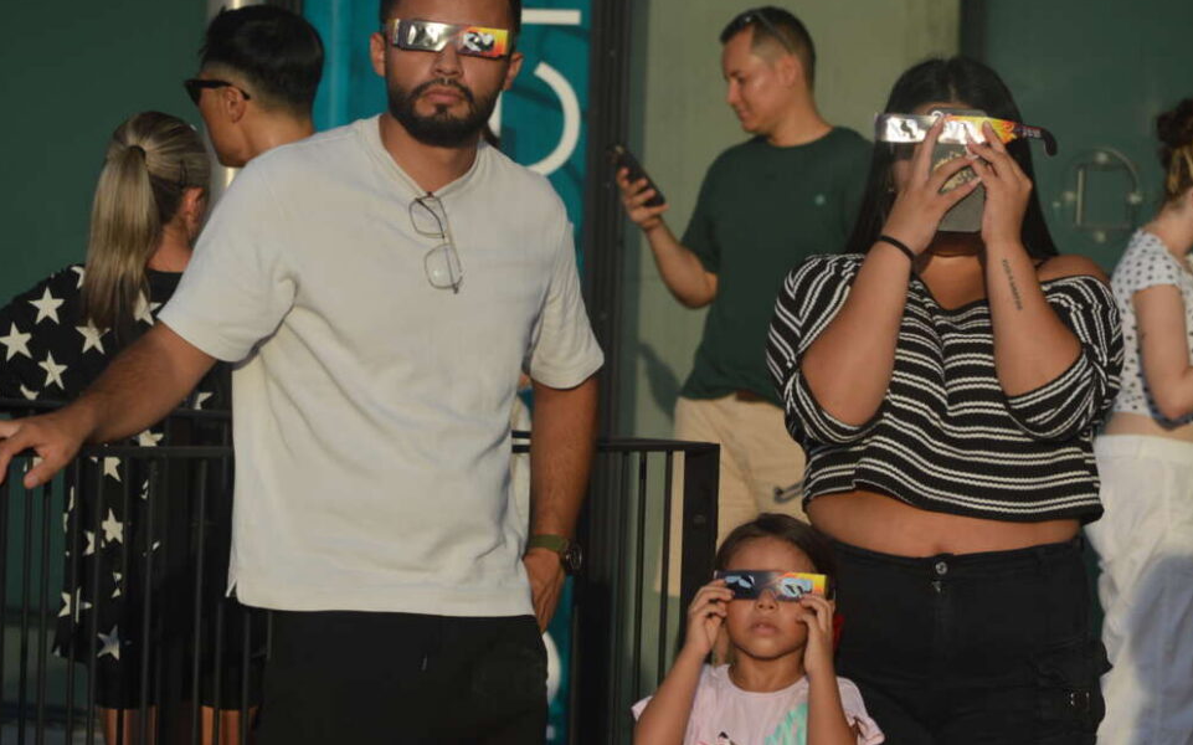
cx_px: 576
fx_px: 6616
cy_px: 336
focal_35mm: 204
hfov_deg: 10.3
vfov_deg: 6.4
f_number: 7.1
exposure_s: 1/200
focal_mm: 125
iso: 100
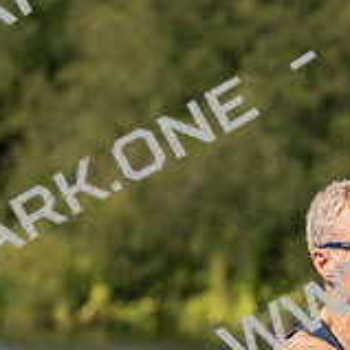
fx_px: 7092
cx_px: 489
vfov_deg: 2.8
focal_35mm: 620
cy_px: 371
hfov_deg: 2.8
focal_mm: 200
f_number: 5.6
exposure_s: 1/1600
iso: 200
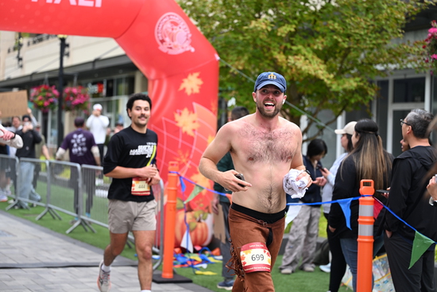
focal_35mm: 70
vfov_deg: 19.5
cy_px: 146
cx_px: 218
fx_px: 850
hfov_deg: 28.8
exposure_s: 1/1600
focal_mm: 70
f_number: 2.8
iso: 640
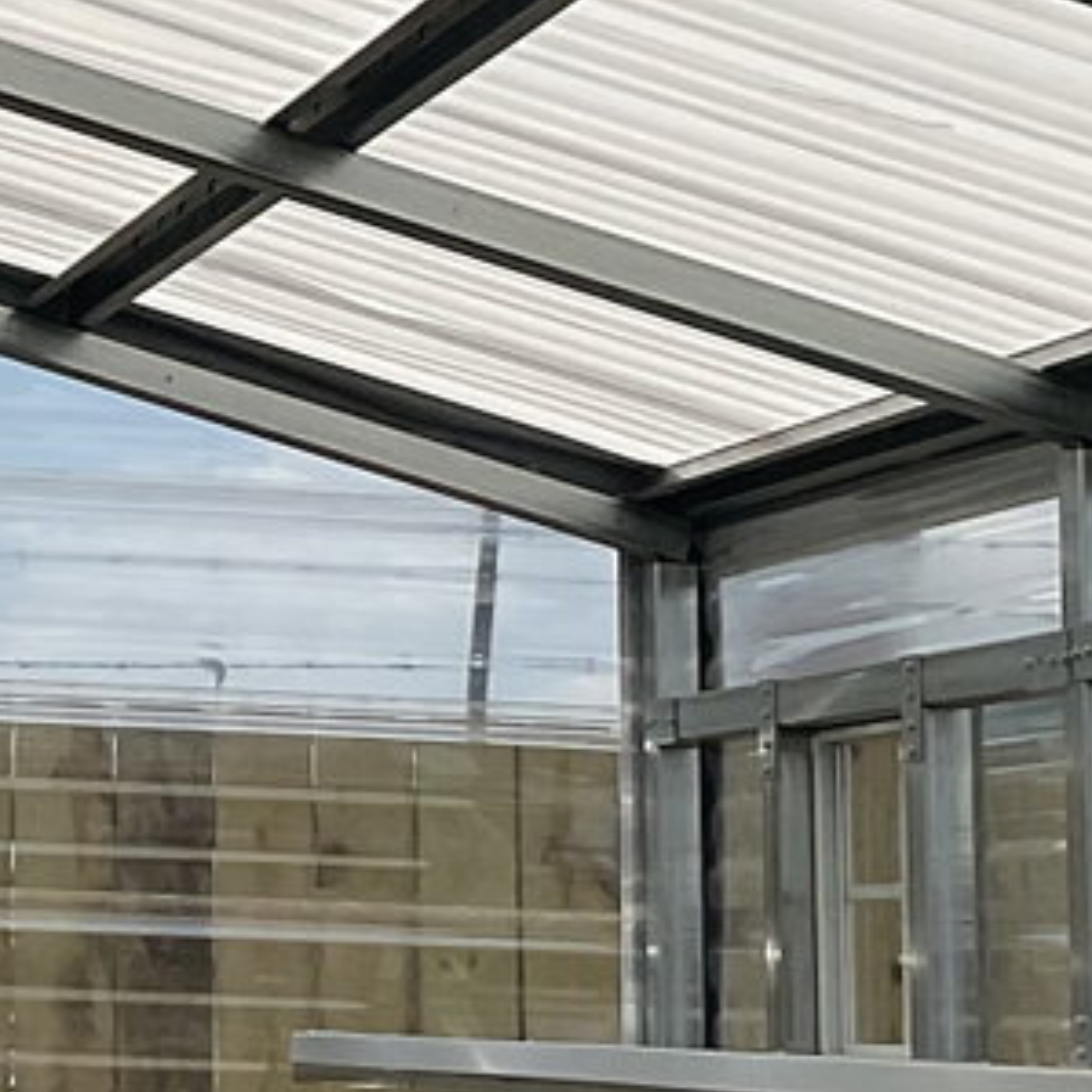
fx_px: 4890
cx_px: -248
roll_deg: -2.8
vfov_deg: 12.7
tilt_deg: +10.2
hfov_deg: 12.4
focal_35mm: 137
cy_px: 131
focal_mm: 3
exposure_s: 1/4065
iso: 16
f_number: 1.8
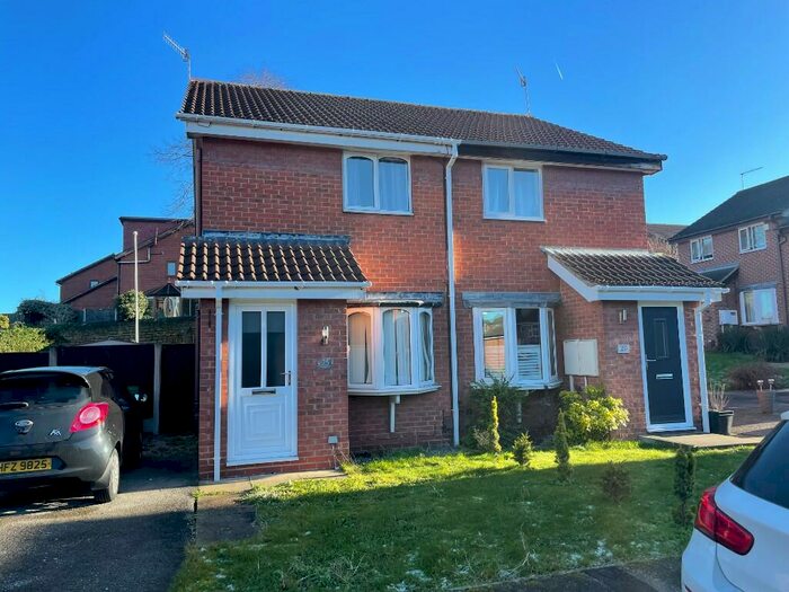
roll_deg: +1.4
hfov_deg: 67.3
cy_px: 296
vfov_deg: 53.1
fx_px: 593
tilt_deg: +5.4
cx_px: 394
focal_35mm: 26
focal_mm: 4.2
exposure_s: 1/947
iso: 32
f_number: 1.6
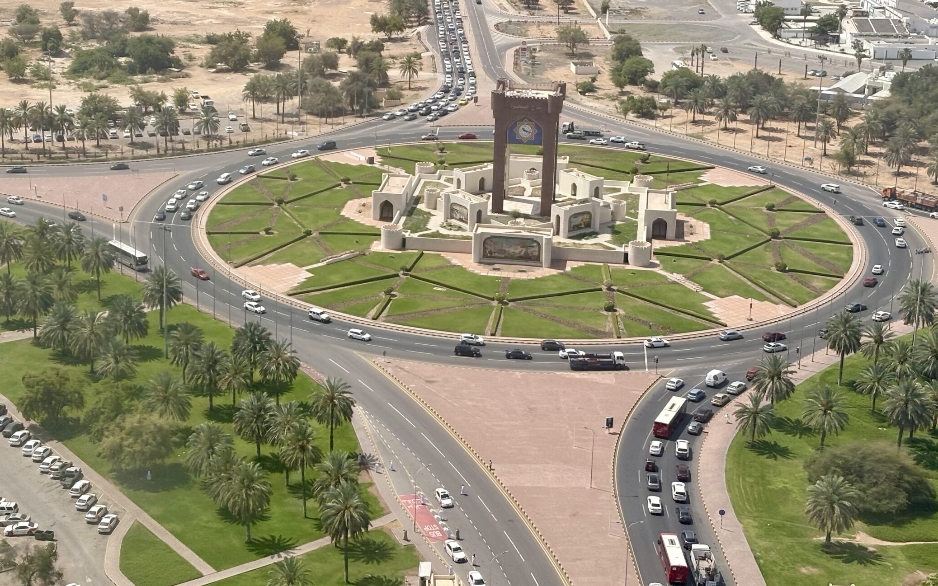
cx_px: 400
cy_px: 229
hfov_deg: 30.2
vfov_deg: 19.1
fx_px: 1738
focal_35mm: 68
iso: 32
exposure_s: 1/2212
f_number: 1.6
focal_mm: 5.96
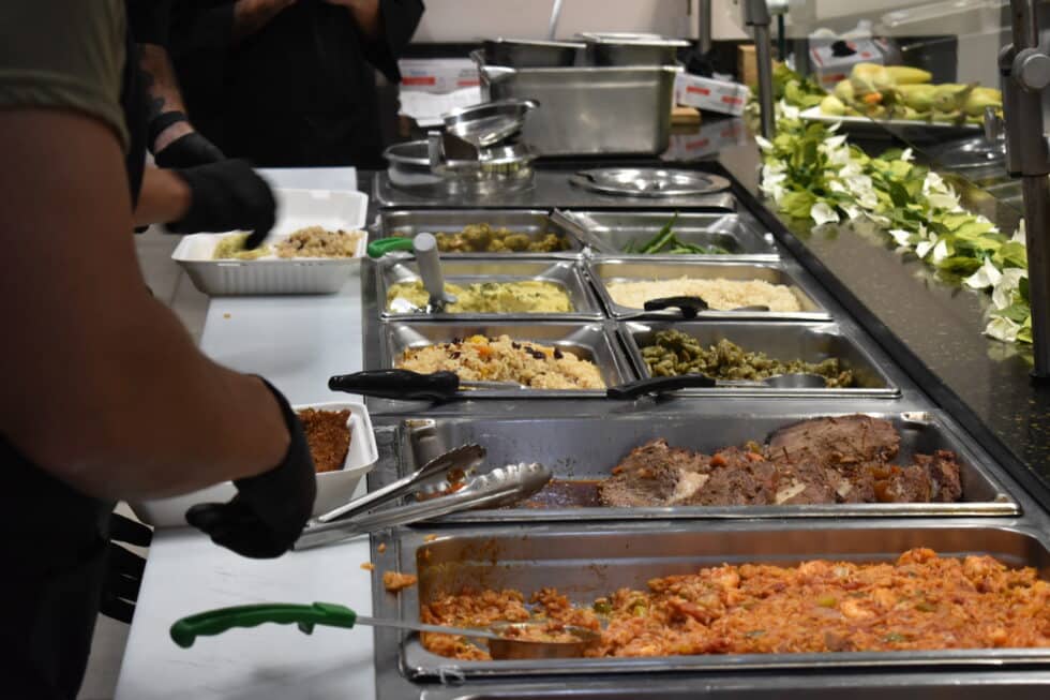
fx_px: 2406
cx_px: 525
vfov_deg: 16.5
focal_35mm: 82
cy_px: 350
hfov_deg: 24.6
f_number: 5.6
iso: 1100
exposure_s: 1/60
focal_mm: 55
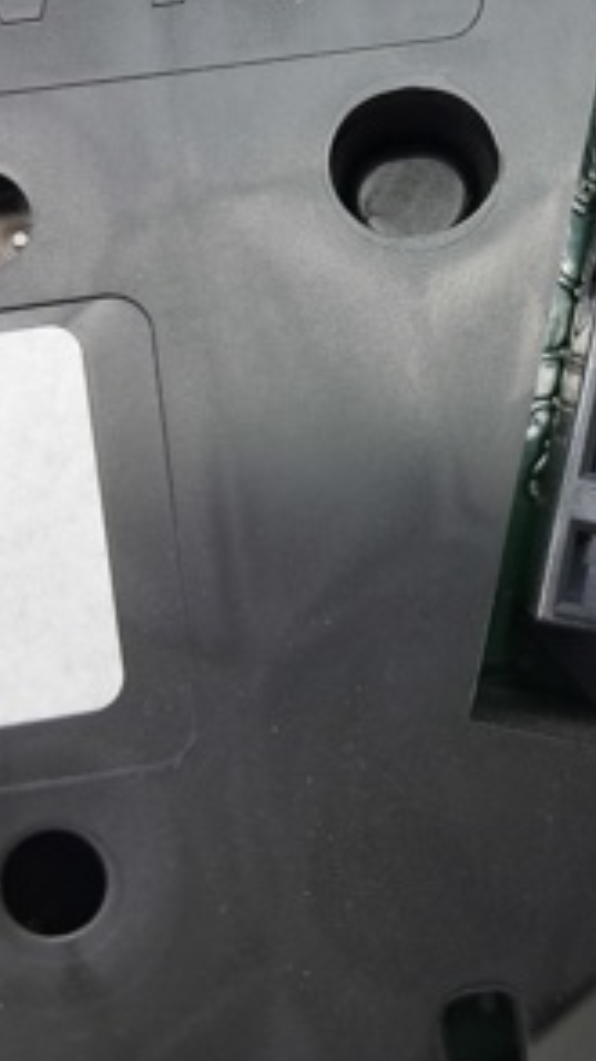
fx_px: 1801
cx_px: 524
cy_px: 218
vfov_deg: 32.0
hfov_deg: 18.5
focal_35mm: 64
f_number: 1.8
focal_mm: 4
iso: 50
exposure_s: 1/50
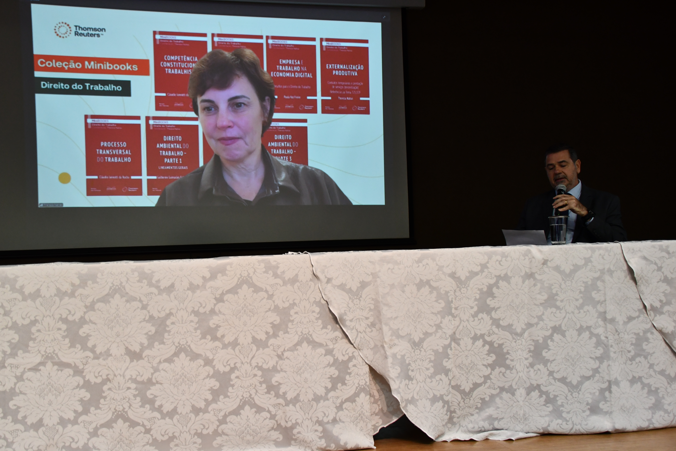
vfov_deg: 31.2
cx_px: 336
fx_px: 807
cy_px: 224
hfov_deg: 45.4
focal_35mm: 43
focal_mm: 28
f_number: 4
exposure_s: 1/160
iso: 800
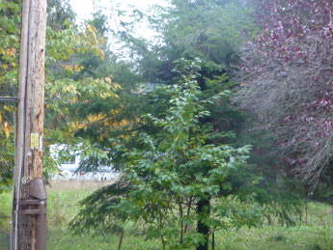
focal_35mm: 63
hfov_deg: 30.4
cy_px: 145
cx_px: 231
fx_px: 606
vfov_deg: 23.3
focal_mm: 6.1
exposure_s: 1/60
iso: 400
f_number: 3.7
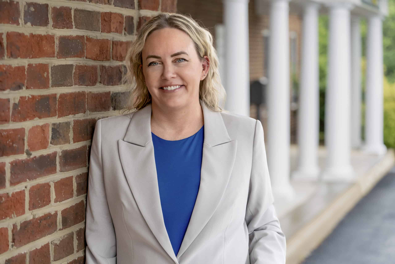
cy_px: 132
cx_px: 198
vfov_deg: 13.7
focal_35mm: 100
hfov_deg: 20.4
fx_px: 1097
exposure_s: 1/200
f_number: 4
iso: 250
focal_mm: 100
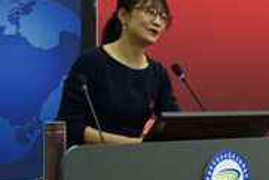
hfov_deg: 13.5
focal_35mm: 149
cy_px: 57
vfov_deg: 9.2
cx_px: 279
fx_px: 1114
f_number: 8
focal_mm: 45
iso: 1000
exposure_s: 1/60
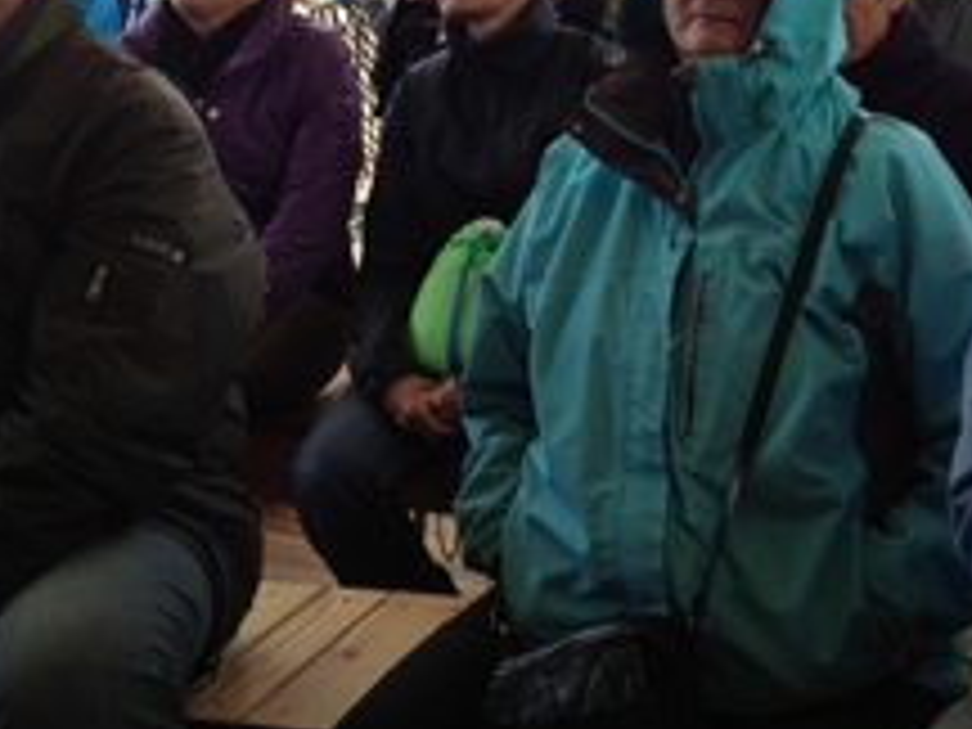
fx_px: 2274
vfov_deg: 17.9
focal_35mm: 81
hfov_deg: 23.8
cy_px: 56
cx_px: 742
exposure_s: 1/192
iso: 64
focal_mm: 4.28
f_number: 2.4
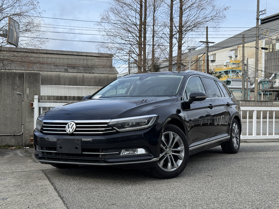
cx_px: 140
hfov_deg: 39.7
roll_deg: -1.1
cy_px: 104
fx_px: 387
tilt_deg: +0.5
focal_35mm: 48
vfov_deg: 30.3
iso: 64
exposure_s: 1/2762
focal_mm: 6.76
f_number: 1.78
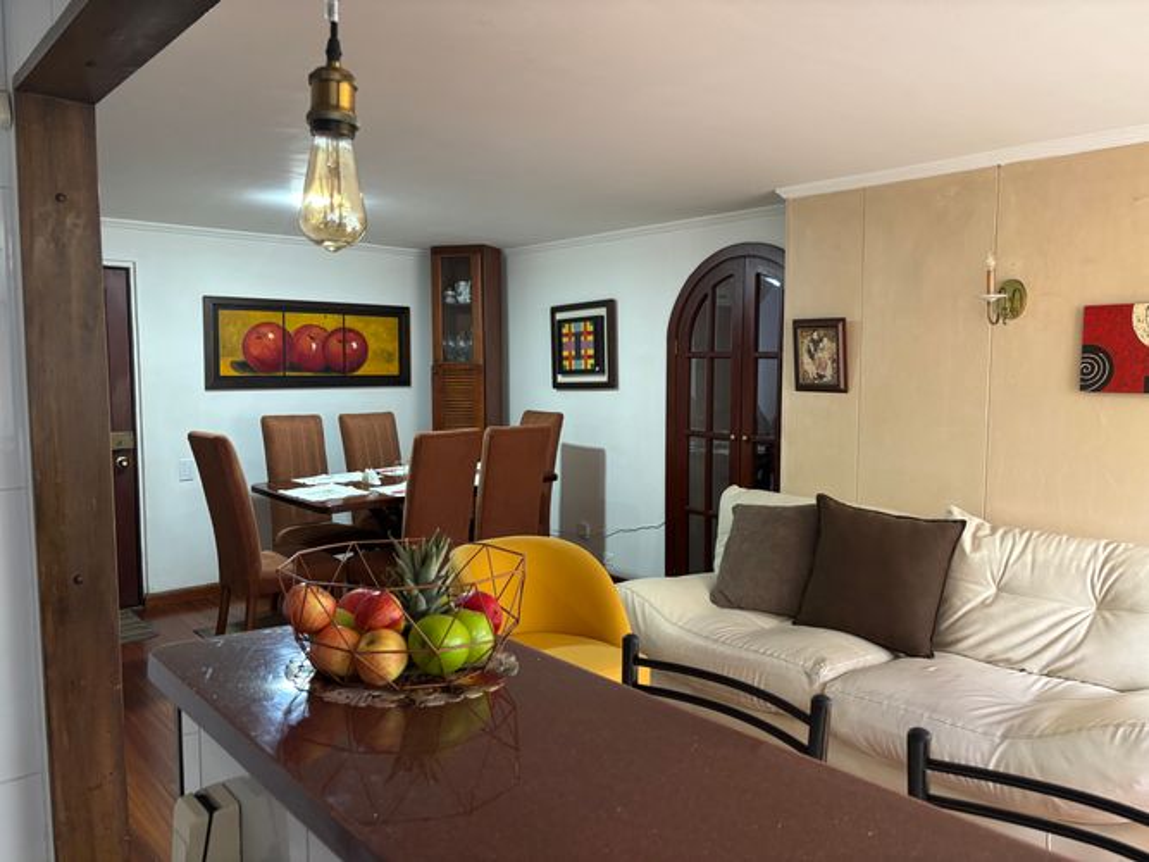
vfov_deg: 53.0
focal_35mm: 26
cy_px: 431
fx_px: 863
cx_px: 574
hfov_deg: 67.3
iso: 200
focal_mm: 5.96
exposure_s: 1/60
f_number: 1.6
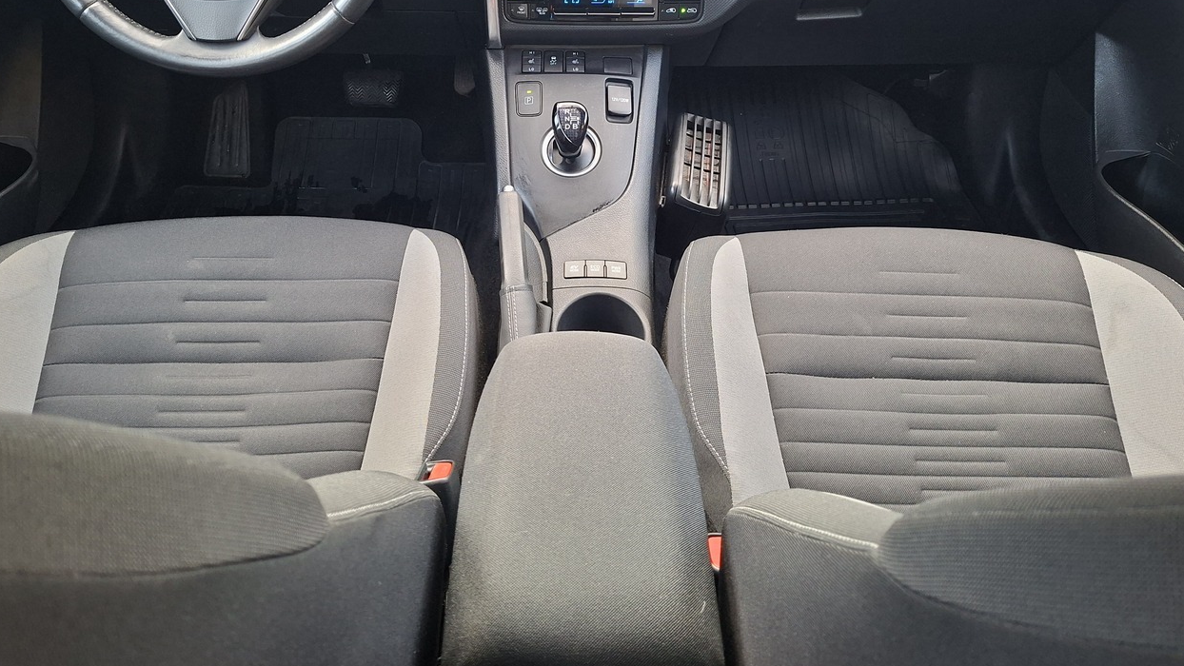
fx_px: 911
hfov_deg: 66.0
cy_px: 166
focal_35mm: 29
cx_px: 565
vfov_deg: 39.1
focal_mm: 5.54
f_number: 1.8
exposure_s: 1/100
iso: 320
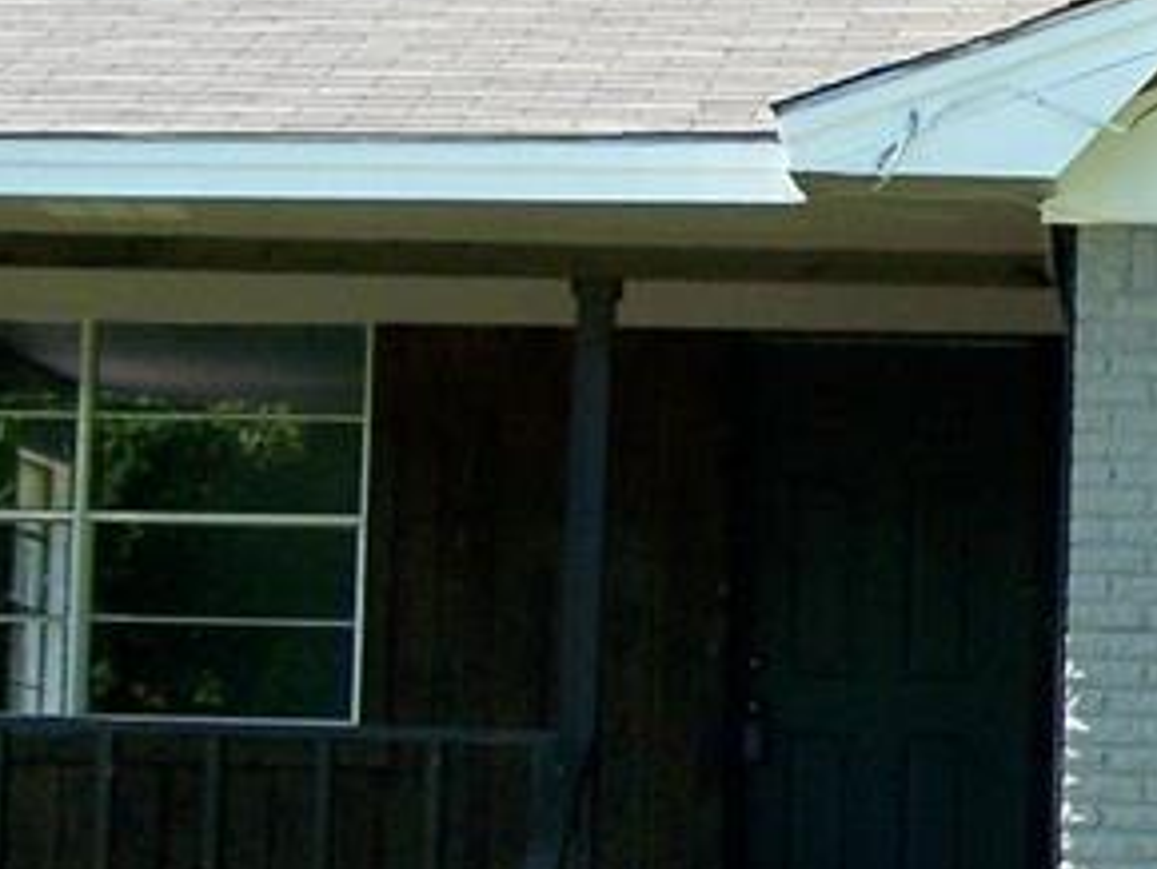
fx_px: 4483
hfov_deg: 14.4
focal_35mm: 134
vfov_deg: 11.1
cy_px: 383
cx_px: 1259
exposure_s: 1/500
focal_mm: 6.3
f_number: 2.8
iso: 80
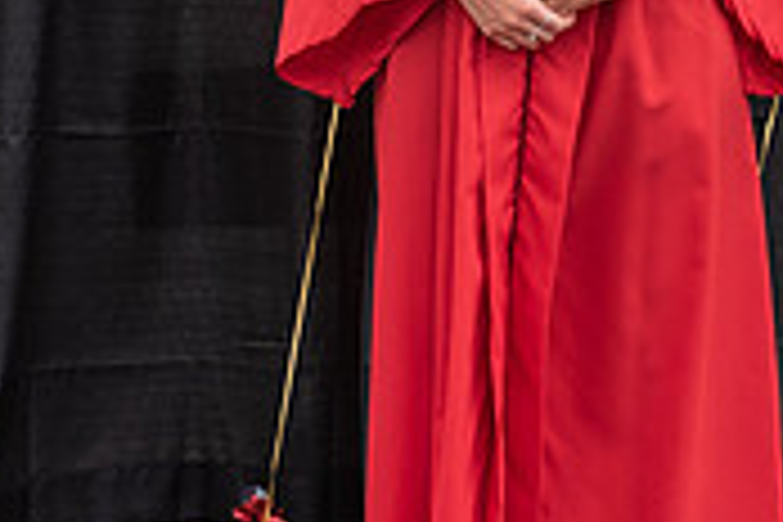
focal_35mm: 222
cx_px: 749
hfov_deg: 9.2
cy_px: -41
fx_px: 4828
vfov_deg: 6.2
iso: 500
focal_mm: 52
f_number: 5.6
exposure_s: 1/500
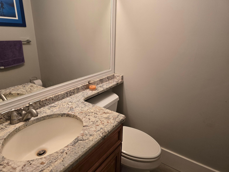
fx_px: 152
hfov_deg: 73.9
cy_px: 86
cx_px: 114
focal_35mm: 23
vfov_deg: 58.9
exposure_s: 1/120
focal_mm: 6.3
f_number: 1.7
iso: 250
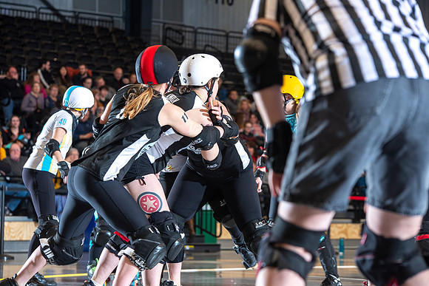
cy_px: 143
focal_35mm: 130
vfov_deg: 10.6
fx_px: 1549
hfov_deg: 15.8
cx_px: 214
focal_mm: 130
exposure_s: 1/160
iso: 500
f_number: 5.6
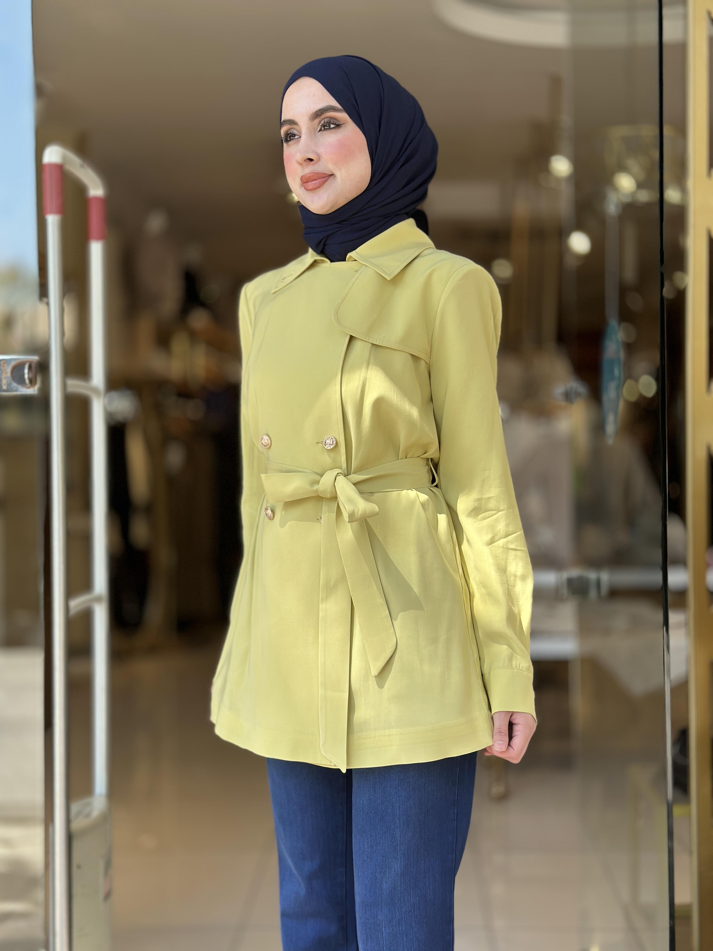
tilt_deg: -1.4
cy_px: 476
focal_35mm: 48
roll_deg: +0.0
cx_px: 356
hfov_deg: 30.3
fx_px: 1318
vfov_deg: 39.7
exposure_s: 1/1041
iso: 80
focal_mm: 6.86
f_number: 1.78
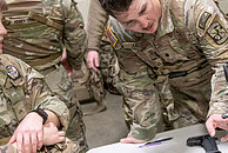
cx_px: 248
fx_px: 596
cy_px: 115
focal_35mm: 94
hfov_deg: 20.7
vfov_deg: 14.5
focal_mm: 31.5
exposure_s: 1/250
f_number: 4
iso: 2500
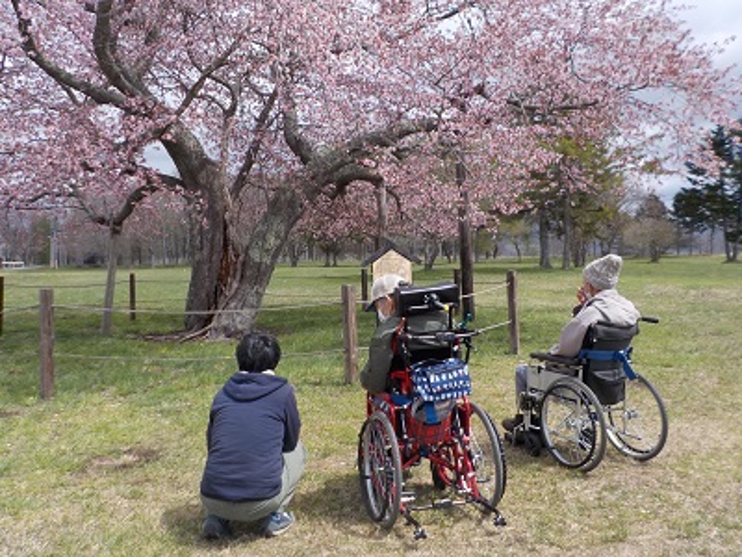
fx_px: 643
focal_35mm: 30
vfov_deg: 46.8
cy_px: 278
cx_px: 371
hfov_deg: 60.0
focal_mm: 4.1
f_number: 3.3
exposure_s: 1/800
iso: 125
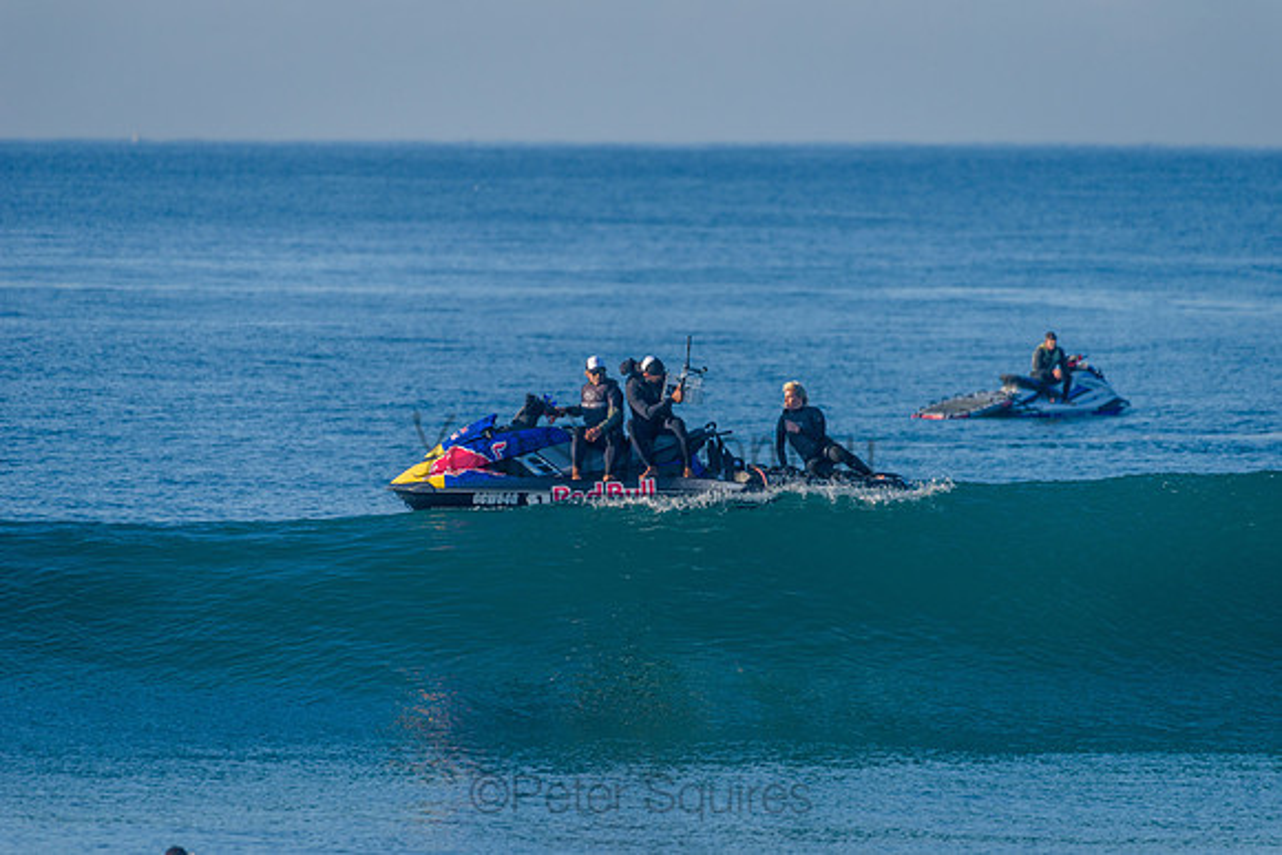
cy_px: 428
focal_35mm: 500
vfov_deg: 2.8
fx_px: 17816
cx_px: 641
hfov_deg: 4.1
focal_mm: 500
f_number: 5.6
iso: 400
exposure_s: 1/2000
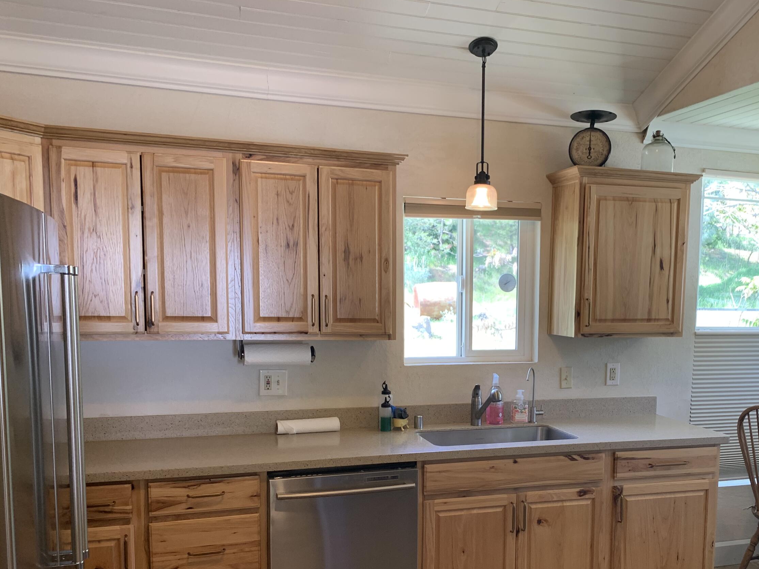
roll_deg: -0.4
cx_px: 462
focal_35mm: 35
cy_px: 379
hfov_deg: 52.2
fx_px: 767
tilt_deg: -8.8
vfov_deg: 40.2
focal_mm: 4.25
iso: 64
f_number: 1.8
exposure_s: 1/60
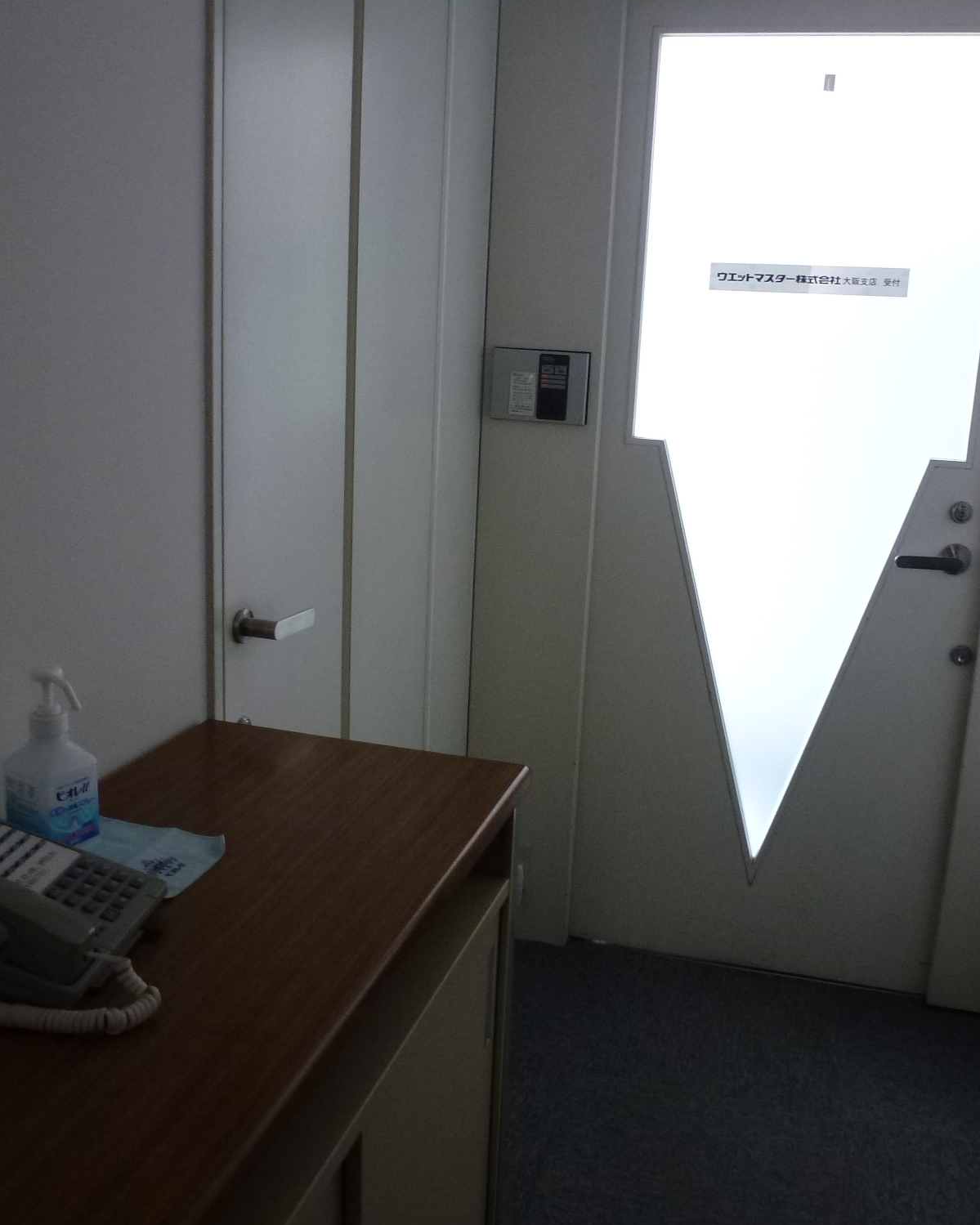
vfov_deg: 55.7
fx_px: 1160
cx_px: 509
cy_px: 621
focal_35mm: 32
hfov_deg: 45.8
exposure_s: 1/20
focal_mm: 4.3
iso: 200
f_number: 3.3
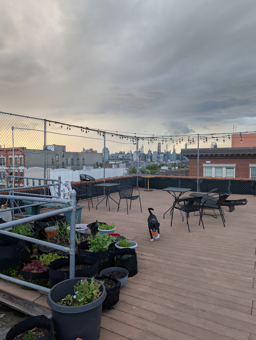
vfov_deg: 71.5
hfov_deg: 56.9
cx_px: 128
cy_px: 170
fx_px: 236
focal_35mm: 24
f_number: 1.68
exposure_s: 1/1805
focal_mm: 6.9
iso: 20
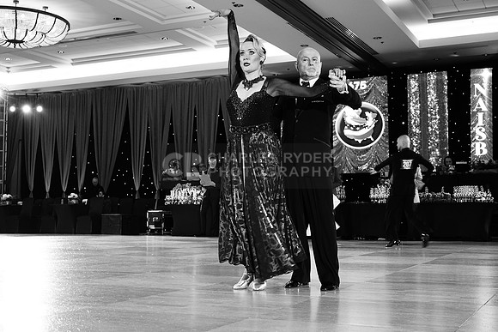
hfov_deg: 42.7
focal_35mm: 46
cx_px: 249
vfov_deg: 29.3
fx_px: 636
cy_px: 166
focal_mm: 46
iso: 2500
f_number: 7.1
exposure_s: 1/80
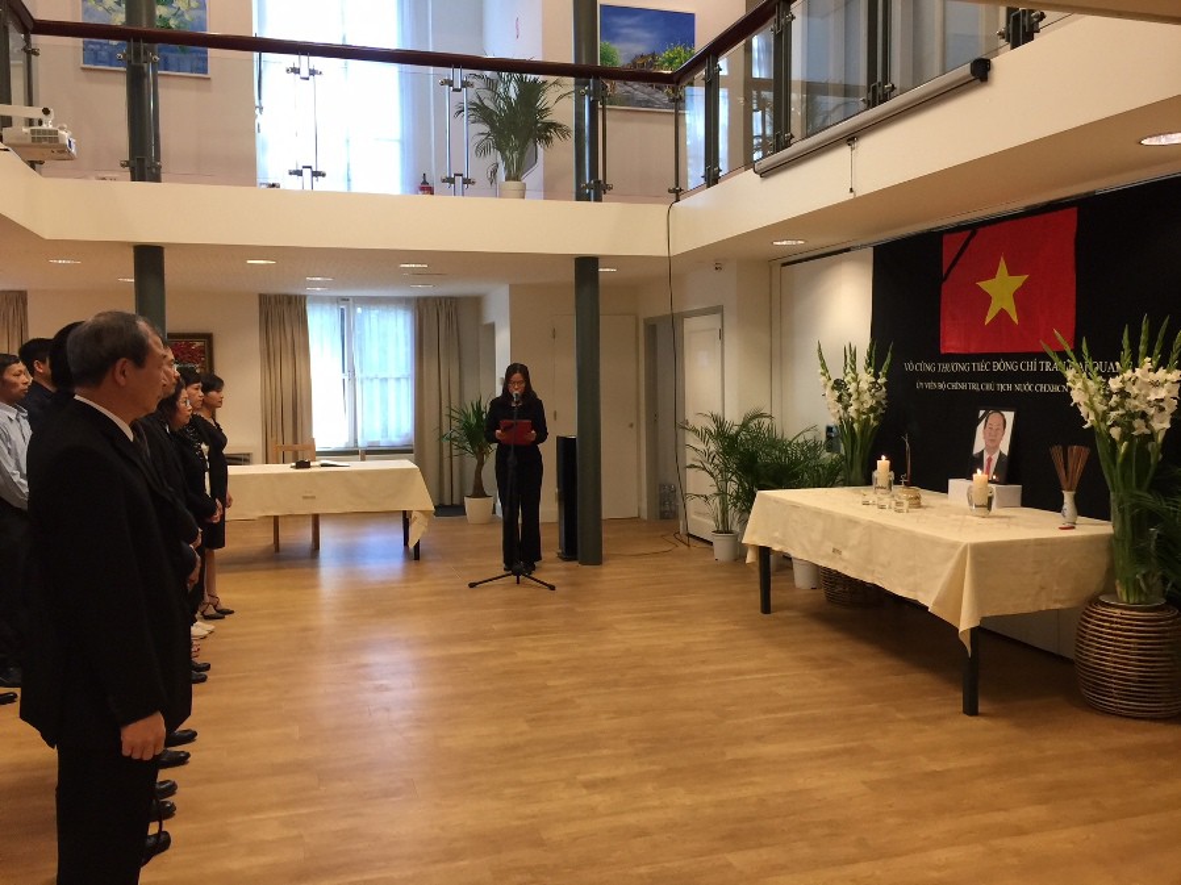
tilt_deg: -2.5
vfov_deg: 48.2
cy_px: 442
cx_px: 590
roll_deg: -0.4
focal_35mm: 29
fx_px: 989
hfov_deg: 61.7
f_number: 2.2
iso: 40
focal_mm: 4.15
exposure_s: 1/33
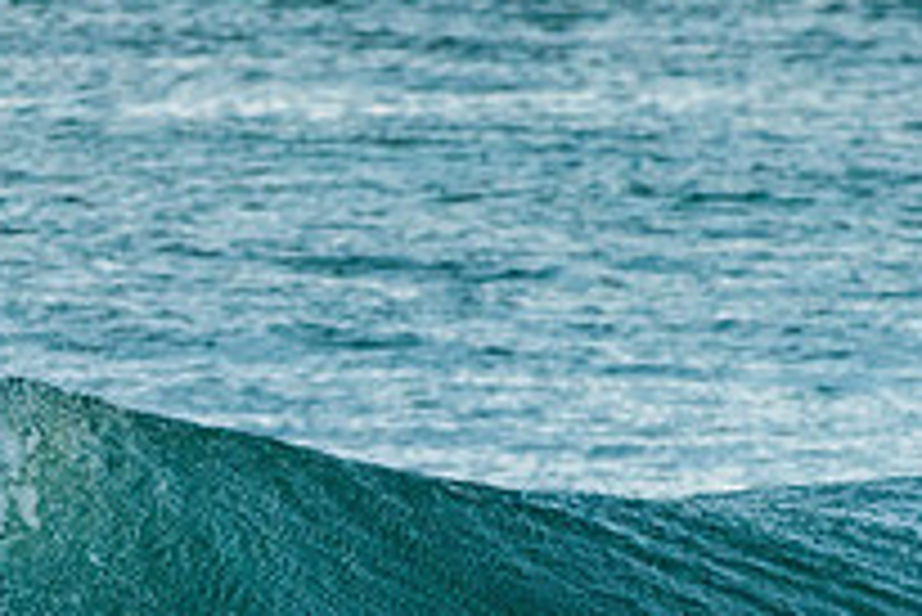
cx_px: 274
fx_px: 36264
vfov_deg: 1.0
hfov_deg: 1.5
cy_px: 735
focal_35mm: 1415
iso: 640
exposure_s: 1/1600
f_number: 5.6
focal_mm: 500
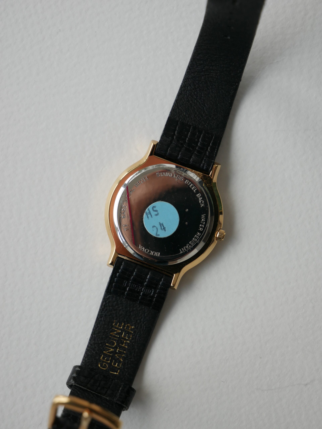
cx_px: 161
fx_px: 1140
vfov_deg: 21.3
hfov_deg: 16.1
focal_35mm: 92
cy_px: 214
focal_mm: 46
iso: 200
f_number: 5.6
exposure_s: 1/125
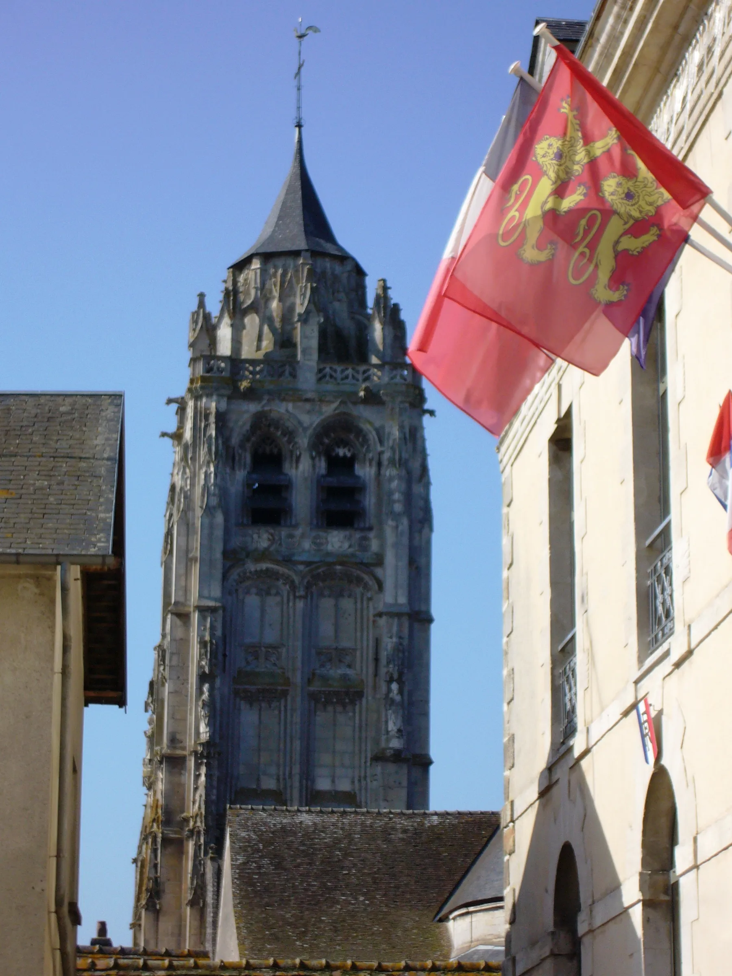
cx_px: 366
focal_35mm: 105
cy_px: 488
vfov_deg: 18.7
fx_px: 2960
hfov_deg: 14.1
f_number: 5
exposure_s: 1/500
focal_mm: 17.4
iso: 80
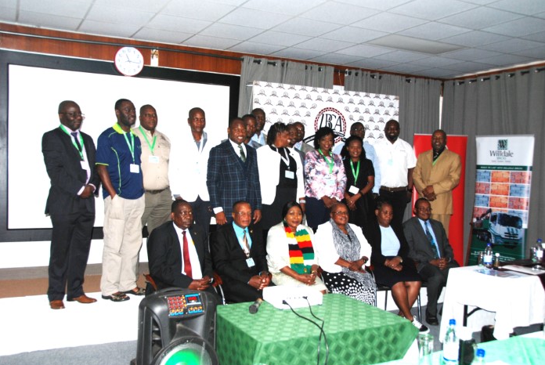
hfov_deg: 55.7
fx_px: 515
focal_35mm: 34
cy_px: 187
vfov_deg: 39.0
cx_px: 279
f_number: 3.8
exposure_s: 1/60
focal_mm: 22
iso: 200
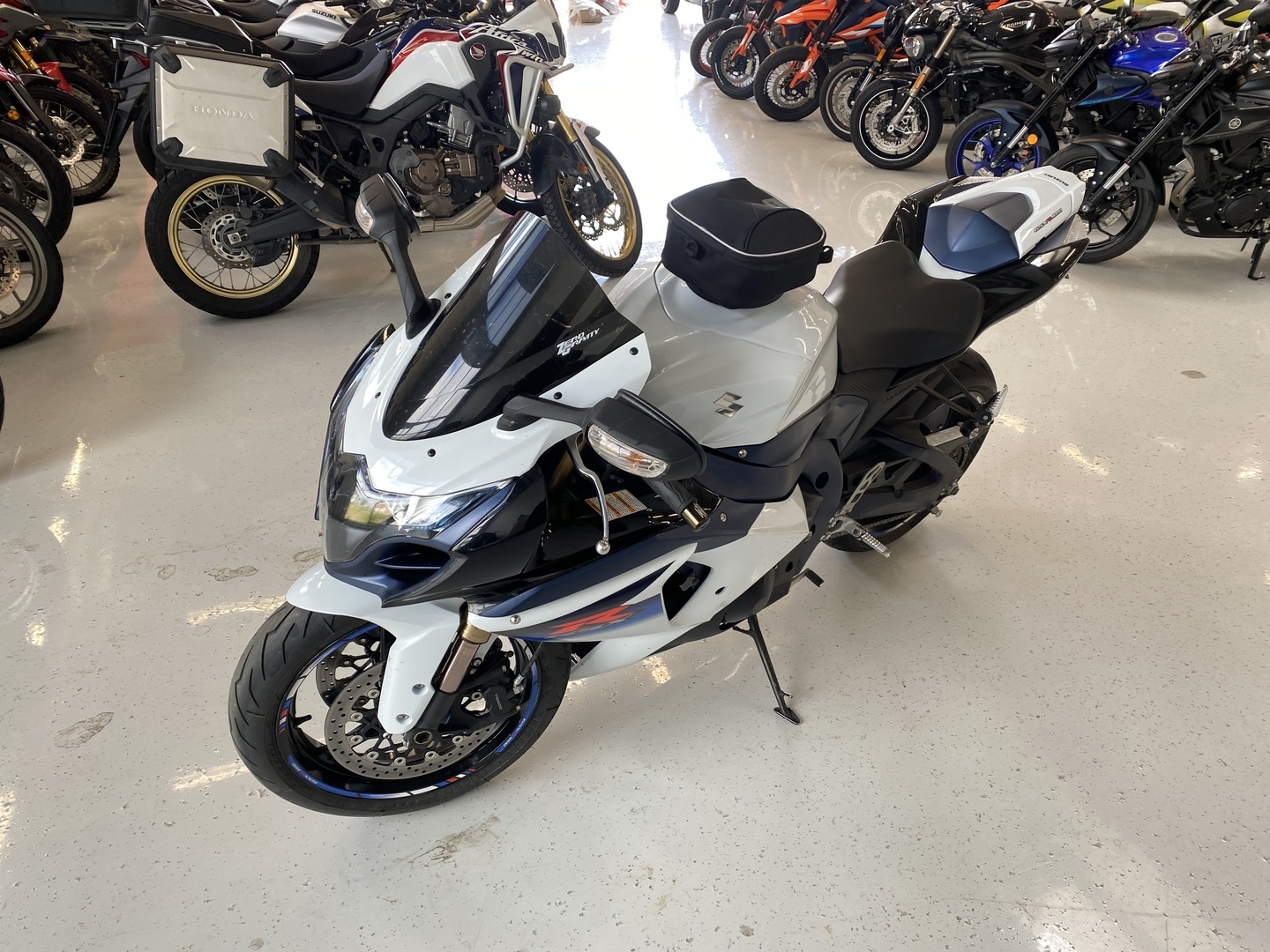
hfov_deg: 67.3
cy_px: 476
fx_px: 954
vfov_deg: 53.1
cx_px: 635
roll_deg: +0.6
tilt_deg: -30.8
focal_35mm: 26
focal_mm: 4.25
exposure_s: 1/100
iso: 50
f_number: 1.8
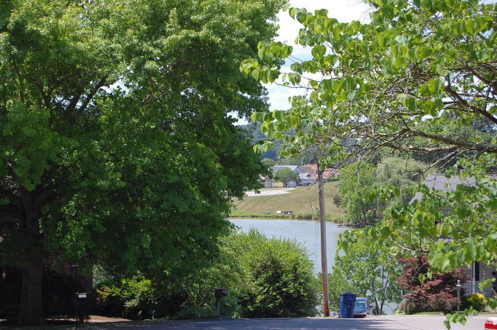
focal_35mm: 82
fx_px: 1137
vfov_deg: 16.5
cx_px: 248
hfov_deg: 24.7
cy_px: 165
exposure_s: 1/250
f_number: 5.6
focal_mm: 55
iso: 200
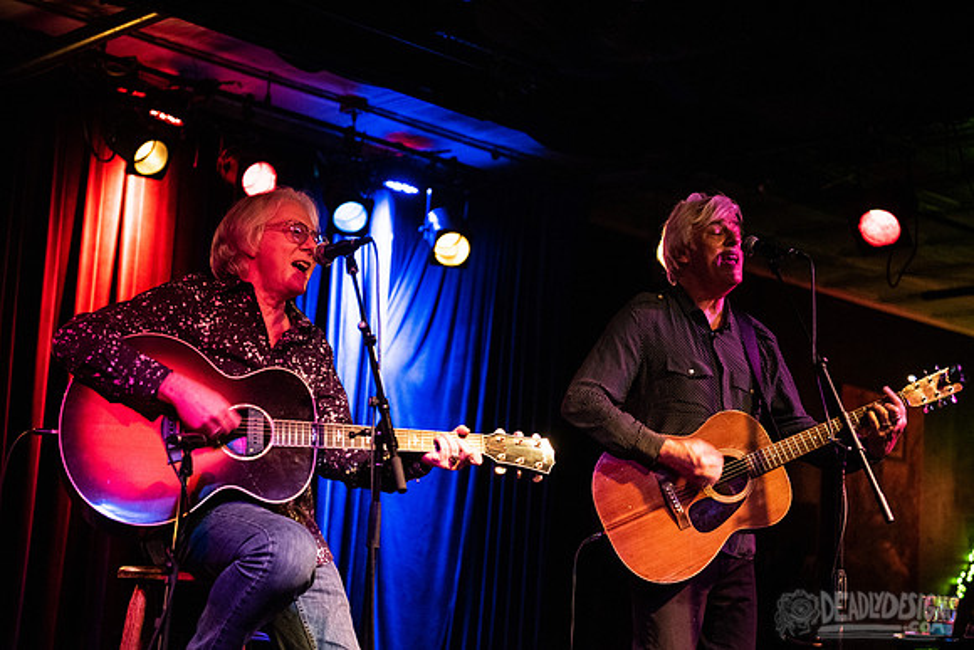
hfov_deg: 28.8
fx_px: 1894
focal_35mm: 70
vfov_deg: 19.5
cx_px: 487
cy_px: 325
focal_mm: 70
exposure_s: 1/60
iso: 3200
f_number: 3.2
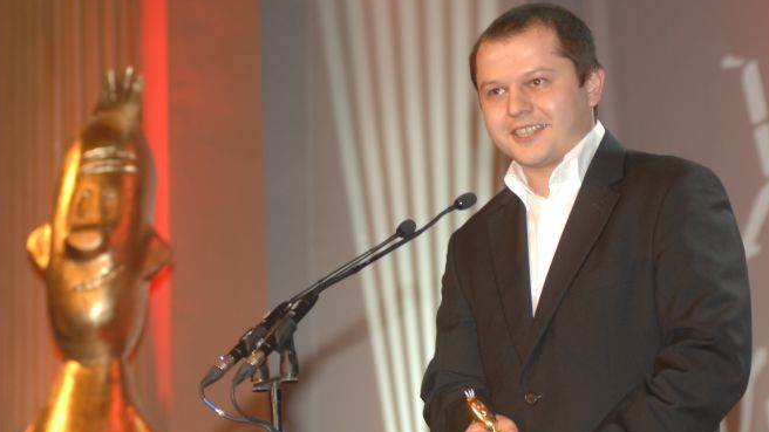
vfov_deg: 7.9
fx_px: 3120
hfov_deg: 14.1
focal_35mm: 153
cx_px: 383
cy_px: 263
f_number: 3.5
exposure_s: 1/60
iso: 400
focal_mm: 80
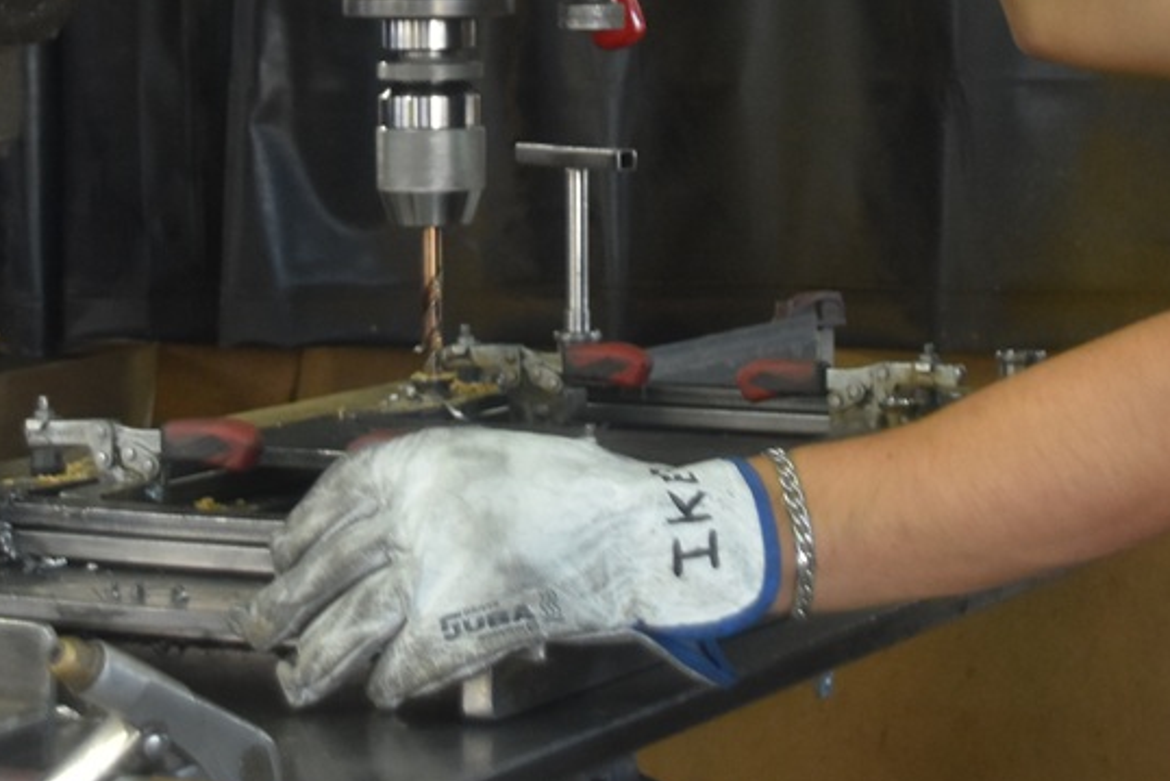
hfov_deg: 17.0
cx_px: 742
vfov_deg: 11.2
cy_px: -116
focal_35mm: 120
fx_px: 3917
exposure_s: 1/80
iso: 800
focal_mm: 27
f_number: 4.5
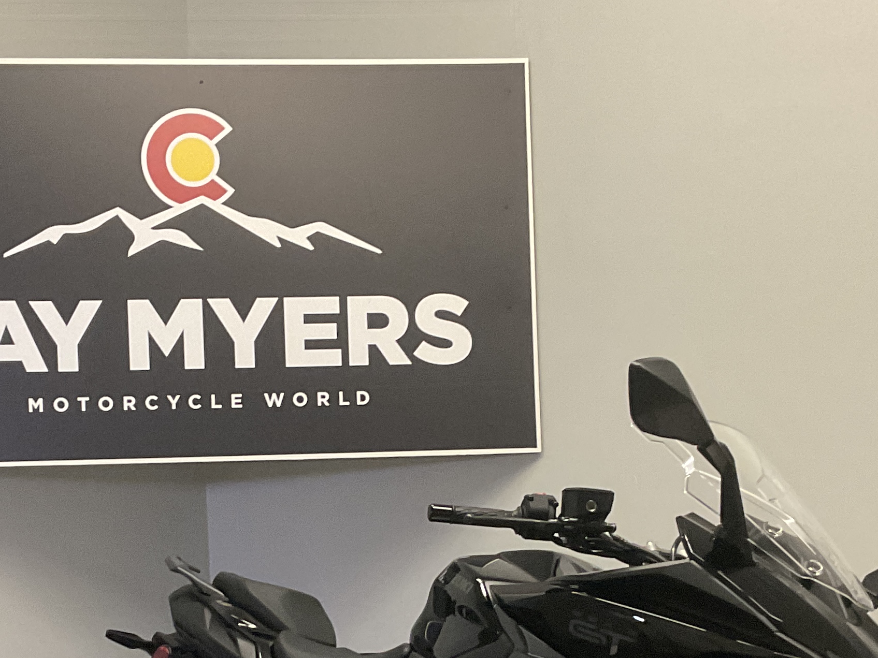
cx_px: 339
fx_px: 1750
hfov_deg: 28.1
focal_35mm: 69
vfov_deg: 20.8
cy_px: 606
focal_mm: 3
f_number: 1.8
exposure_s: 1/60
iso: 200
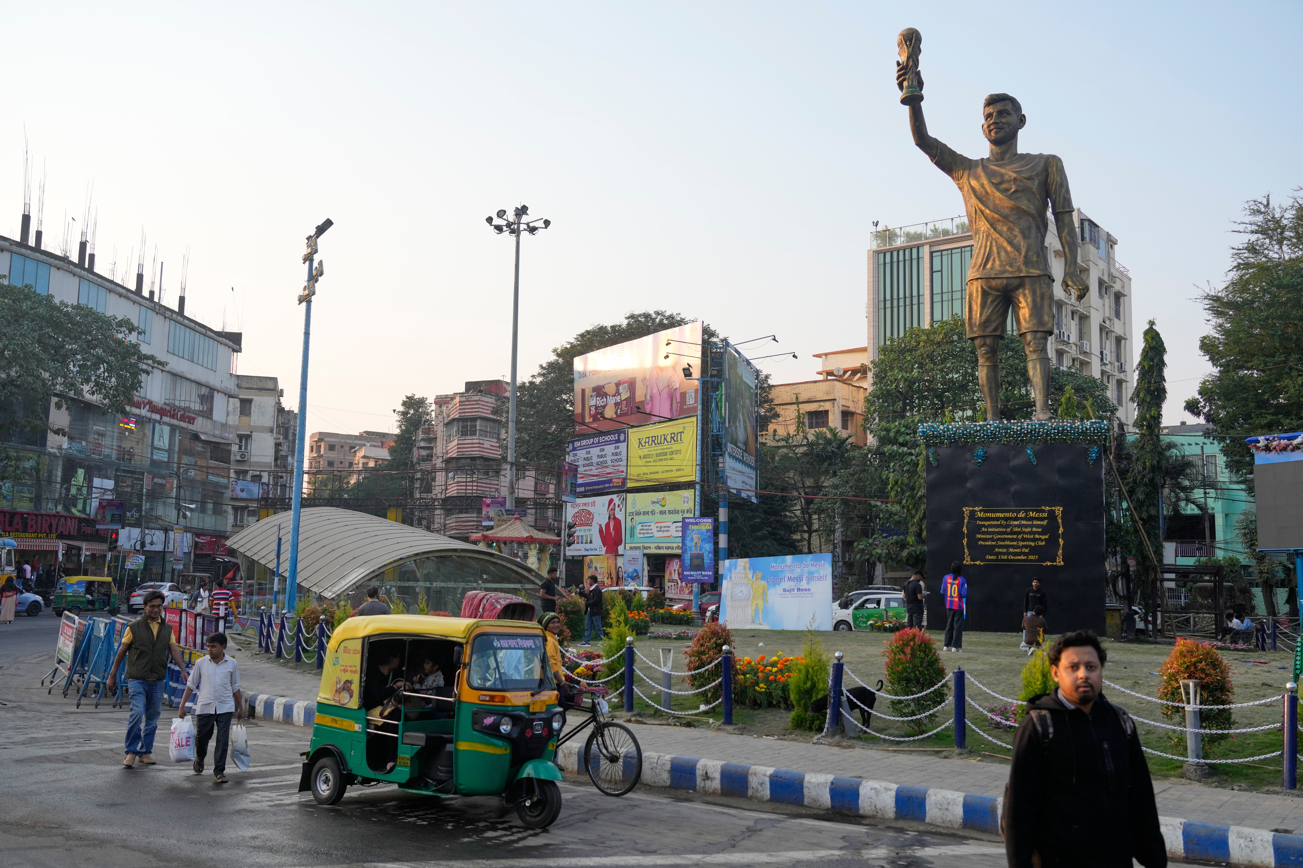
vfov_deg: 41.1
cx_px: 652
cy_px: 434
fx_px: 1158
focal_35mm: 32
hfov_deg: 58.7
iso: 400
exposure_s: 1/640
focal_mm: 32
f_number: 5
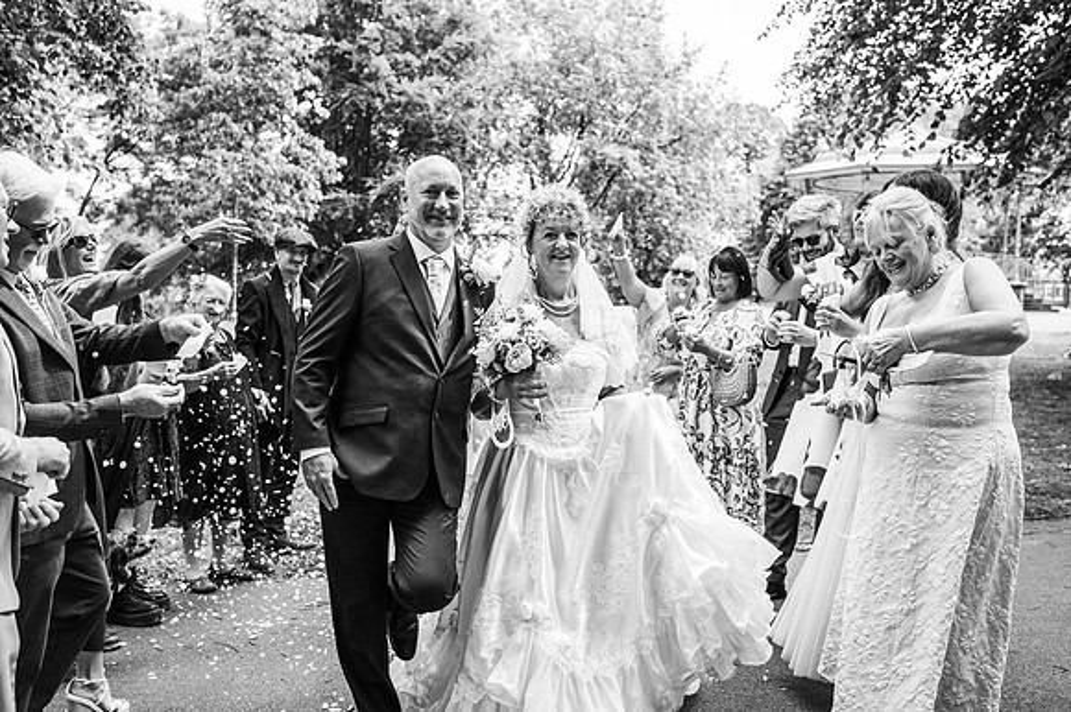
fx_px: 1041
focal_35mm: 35
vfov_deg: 37.8
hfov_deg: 54.5
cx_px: 536
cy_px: 356
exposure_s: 1/400
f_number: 4
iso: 100
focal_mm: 35
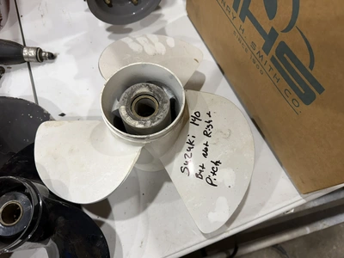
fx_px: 239
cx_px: 172
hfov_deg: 71.6
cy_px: 129
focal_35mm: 24
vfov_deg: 56.8
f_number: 1.78
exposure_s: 1/120
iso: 160
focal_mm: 6.76
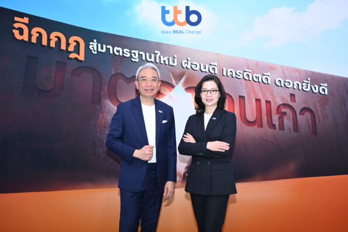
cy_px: 116
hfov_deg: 49.5
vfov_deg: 34.2
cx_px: 174
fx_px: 377
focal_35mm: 39
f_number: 4.5
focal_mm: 39
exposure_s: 1/160
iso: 2500
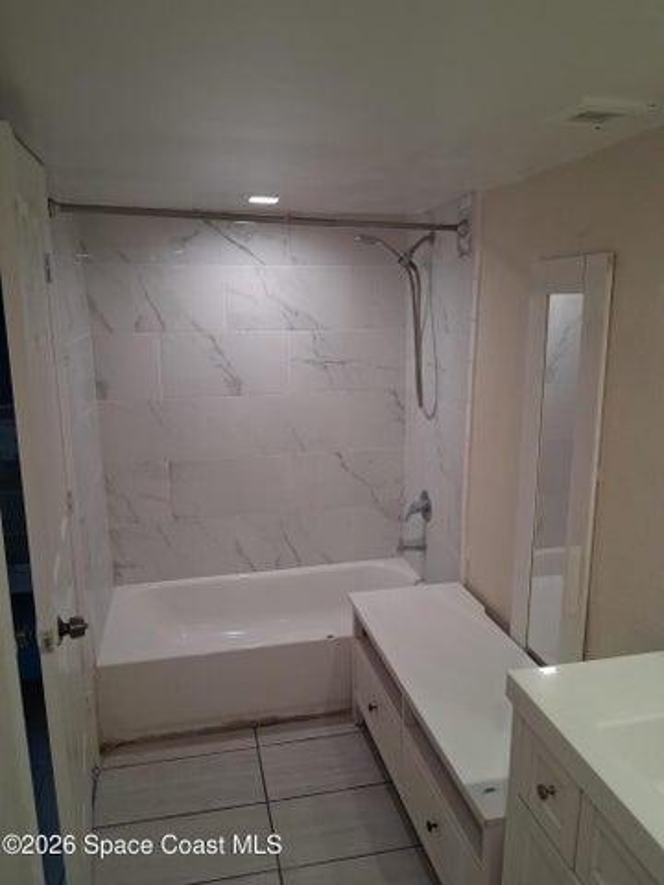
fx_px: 665
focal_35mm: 26
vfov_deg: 67.3
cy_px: 442
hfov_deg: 53.1
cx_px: 332
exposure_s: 1/120
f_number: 1.8
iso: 400
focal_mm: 3.98
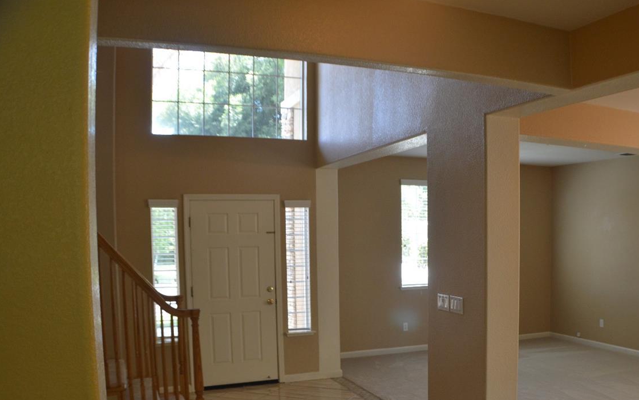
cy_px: 282
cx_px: 416
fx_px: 784
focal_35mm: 45
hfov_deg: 43.8
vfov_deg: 28.3
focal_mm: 22
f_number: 4.5
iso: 400
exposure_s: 1/80
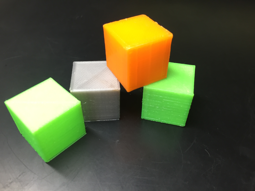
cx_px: 128
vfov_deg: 48.2
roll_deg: -2.4
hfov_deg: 61.7
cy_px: 96
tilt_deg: -44.0
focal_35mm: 29
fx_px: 214
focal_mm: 4.15
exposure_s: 1/30
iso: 32
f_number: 2.2
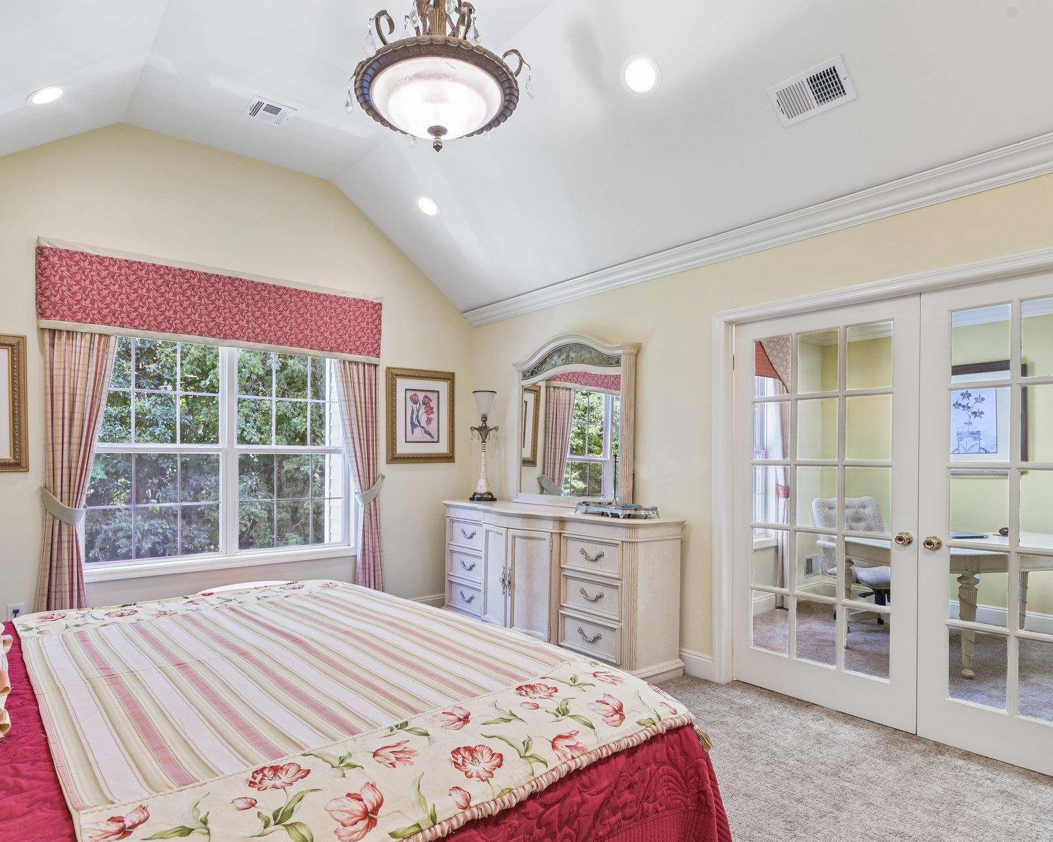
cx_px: 477
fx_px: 623
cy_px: 464
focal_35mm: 20
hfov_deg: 80.2
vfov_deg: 67.9
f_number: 9
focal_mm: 16
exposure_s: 1/6
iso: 200
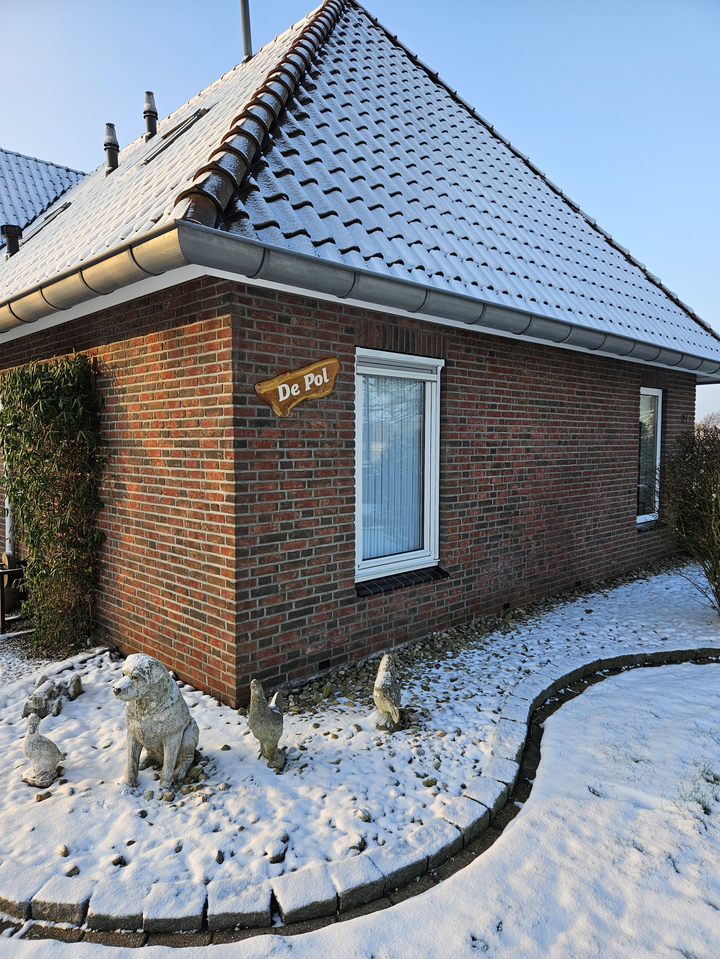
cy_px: 480
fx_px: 638
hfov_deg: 58.9
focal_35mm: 23
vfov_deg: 73.9
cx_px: 360
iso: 64
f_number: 1.8
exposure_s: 1/719
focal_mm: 5.4
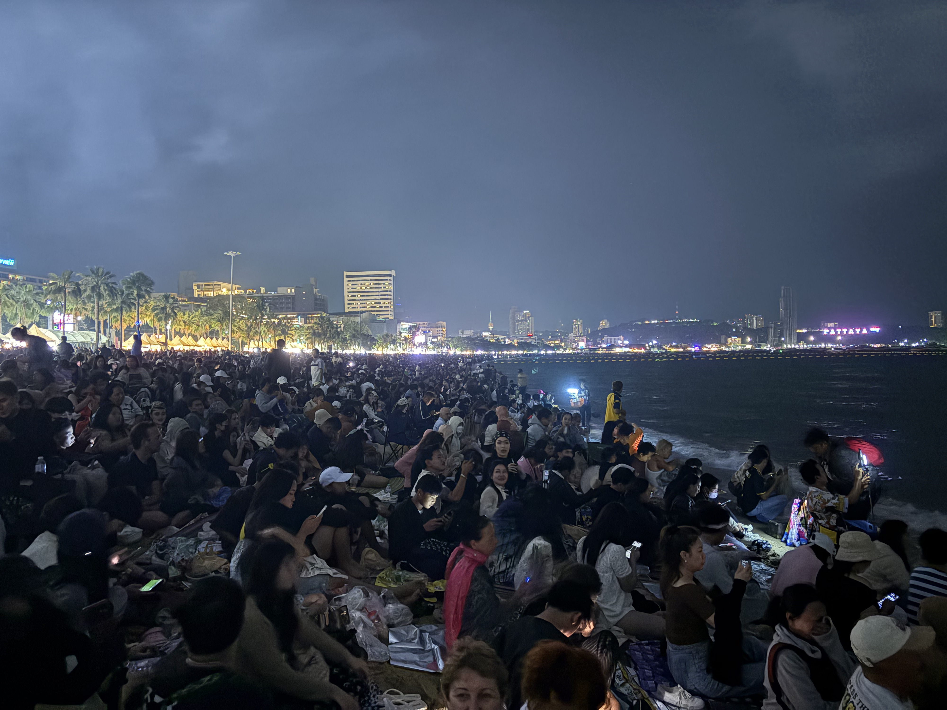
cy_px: 355
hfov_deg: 67.3
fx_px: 711
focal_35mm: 26
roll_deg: +1.6
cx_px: 474
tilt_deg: +0.5
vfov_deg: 53.1
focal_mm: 5.96
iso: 1600
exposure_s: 1/14
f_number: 1.6
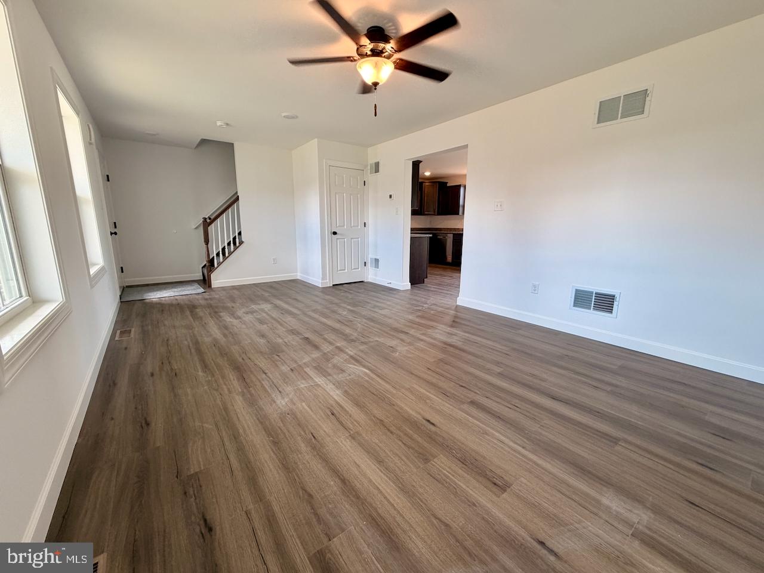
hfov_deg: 102.1
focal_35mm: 14
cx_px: 382
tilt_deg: -11.7
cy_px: 286
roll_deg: -0.1
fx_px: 309
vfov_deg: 85.7
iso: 160
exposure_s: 1/120
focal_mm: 2.22
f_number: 2.2
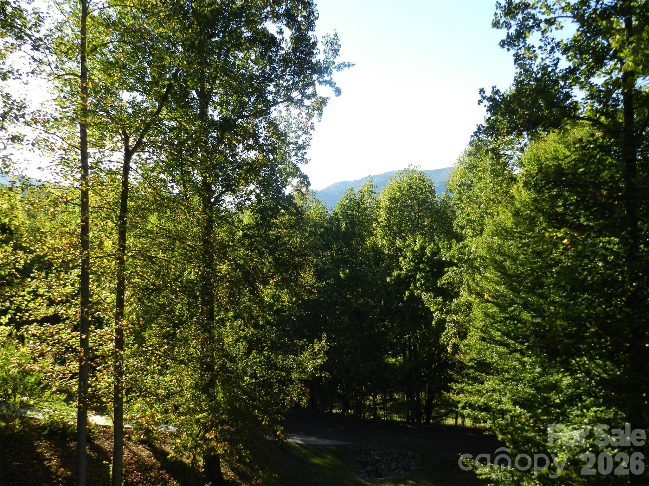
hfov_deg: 56.8
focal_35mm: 32
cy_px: 243
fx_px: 600
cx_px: 324
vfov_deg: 44.2
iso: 160
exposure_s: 1/400
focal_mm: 5.6
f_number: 3.7
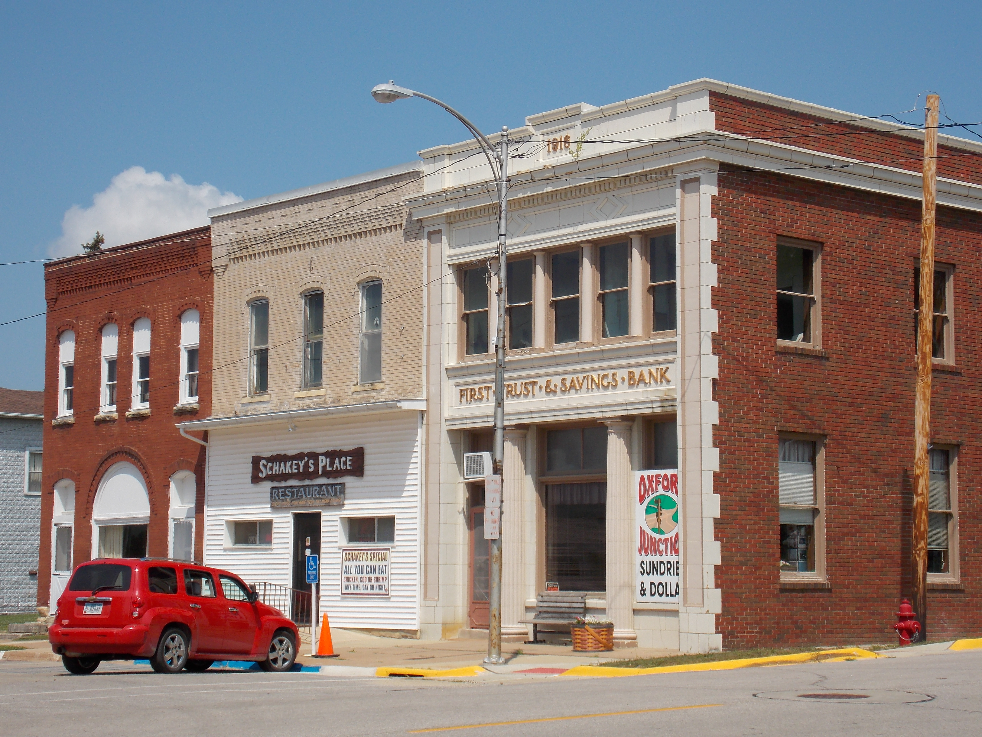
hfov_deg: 29.8
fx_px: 1844
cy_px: 368
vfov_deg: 22.6
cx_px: 491
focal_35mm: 65
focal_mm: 11.5
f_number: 4.1
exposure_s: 1/1000
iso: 80
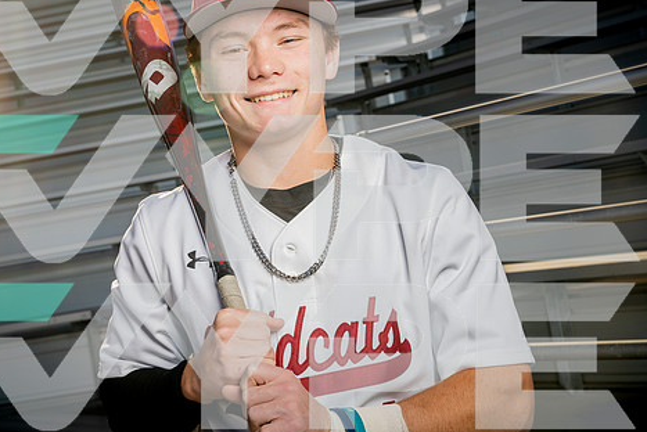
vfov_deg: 20.3
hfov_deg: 30.0
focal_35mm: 67
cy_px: 189
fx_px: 1205
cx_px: 287
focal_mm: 54
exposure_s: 1/250
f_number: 9
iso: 125
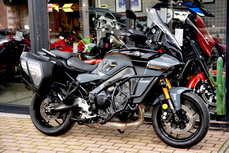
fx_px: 445
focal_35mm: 70
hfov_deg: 28.8
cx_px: 114
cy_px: 76
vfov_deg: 19.5
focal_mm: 70
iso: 200
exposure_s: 1/60
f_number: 3.5
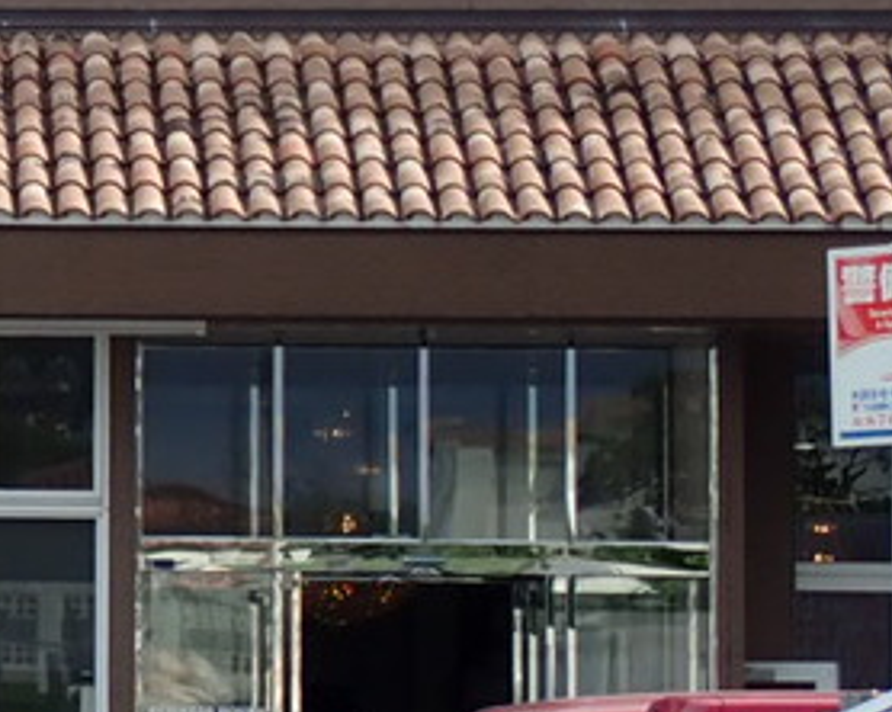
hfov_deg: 8.0
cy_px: 273
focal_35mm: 234
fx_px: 6173
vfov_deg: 6.6
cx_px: -728
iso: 100
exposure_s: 1/320
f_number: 5
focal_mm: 11.78
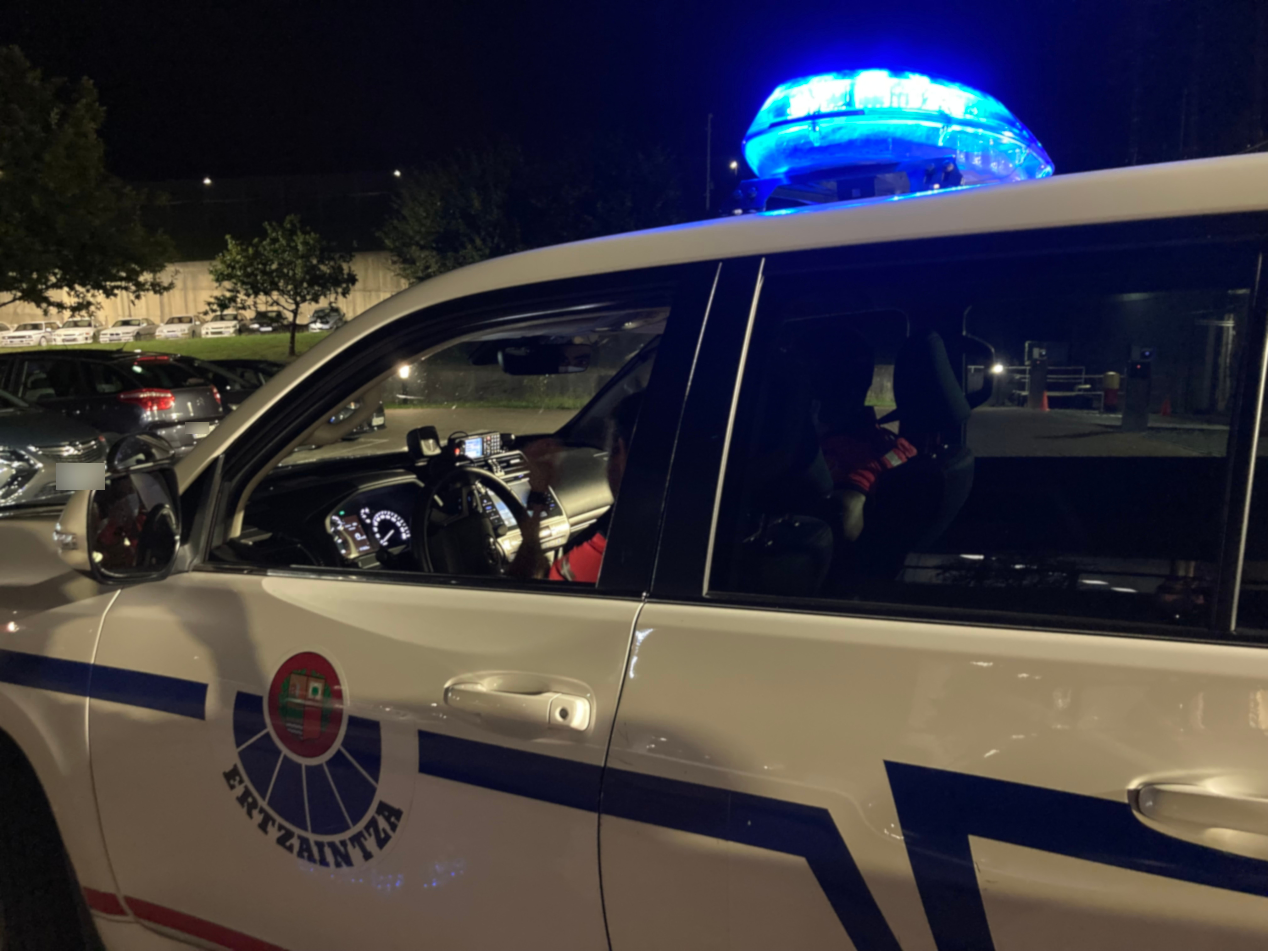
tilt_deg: -7.5
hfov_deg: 63.4
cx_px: 634
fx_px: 1026
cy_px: 476
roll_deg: -1.2
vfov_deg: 49.7
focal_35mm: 28
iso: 640
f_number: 1.8
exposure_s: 1/18
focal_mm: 3.99
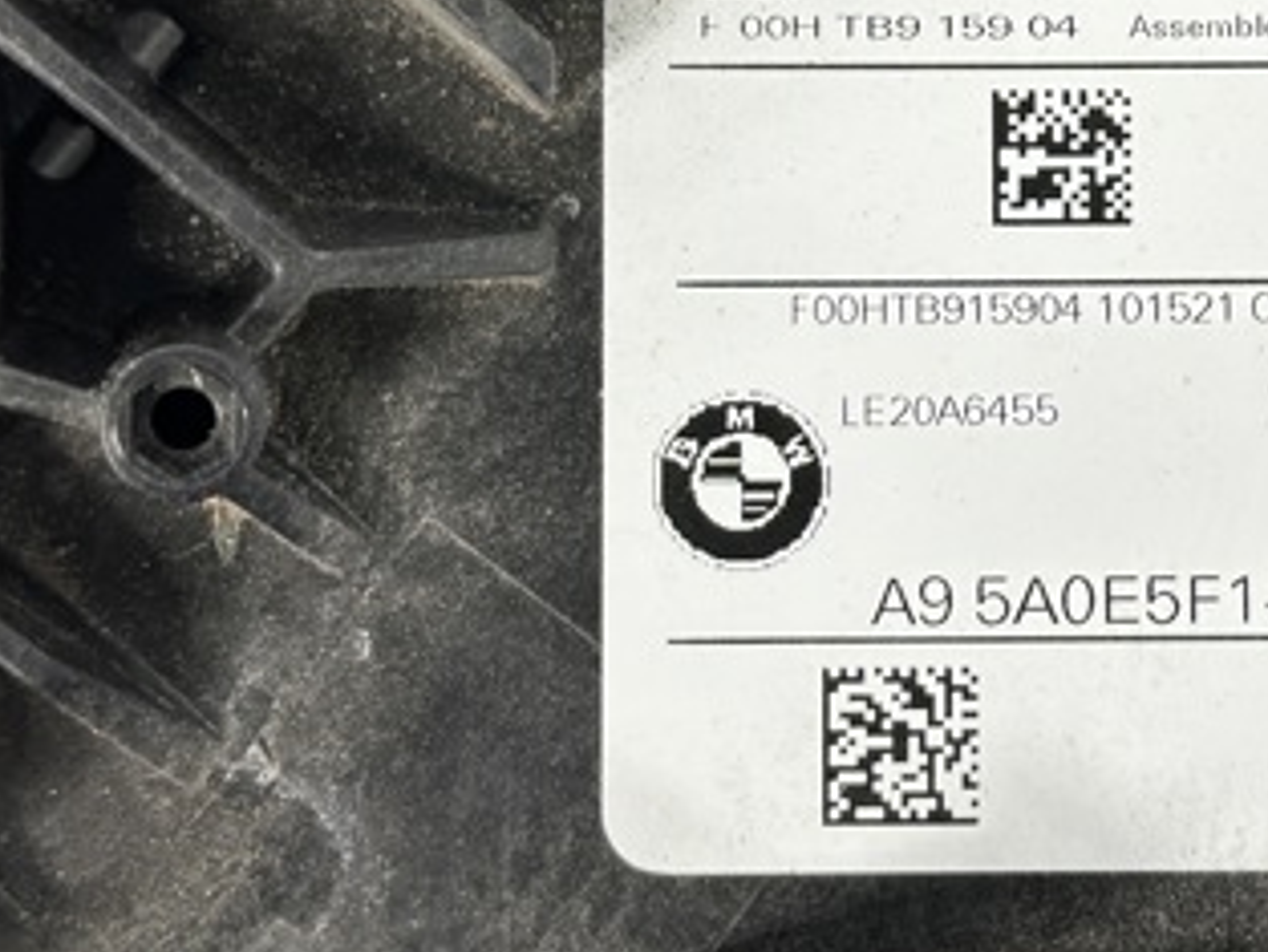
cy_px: 209
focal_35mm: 98
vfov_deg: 15.0
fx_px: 3591
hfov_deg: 19.9
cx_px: 932
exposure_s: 1/50
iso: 80
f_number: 1.78
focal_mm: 6.86
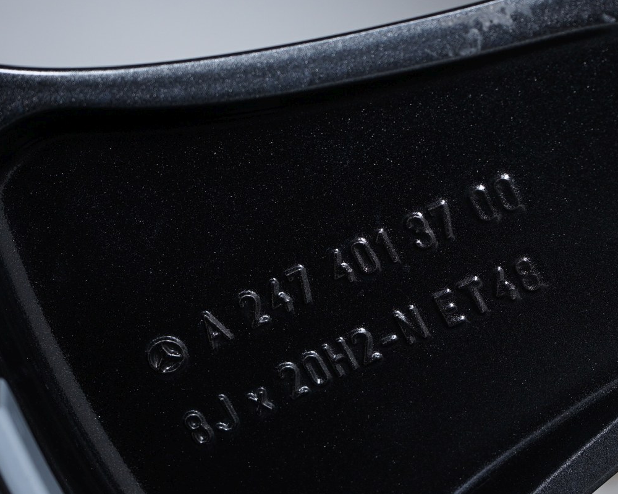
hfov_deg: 19.3
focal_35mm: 99
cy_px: 263
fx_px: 1811
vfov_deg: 15.5
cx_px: 412
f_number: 7.1
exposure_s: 1/125
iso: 250
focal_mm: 55
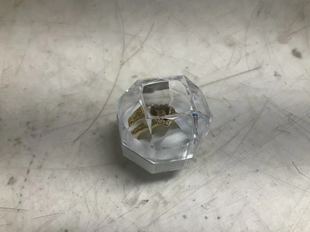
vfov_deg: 48.2
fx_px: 260
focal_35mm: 29
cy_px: 116
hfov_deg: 61.7
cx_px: 155
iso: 32
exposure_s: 1/120
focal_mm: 3
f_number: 1.8
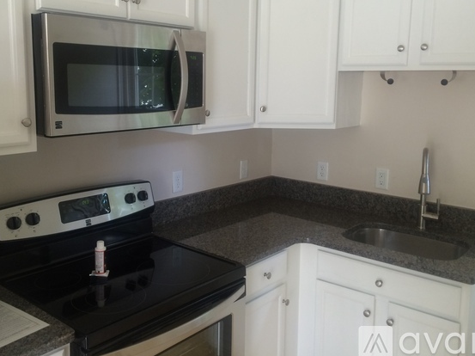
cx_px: 211
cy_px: 145
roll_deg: -1.0
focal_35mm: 35
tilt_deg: -7.1
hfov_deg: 52.5
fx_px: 480
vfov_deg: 40.5
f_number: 2.2
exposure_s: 1/30
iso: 80
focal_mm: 4.15
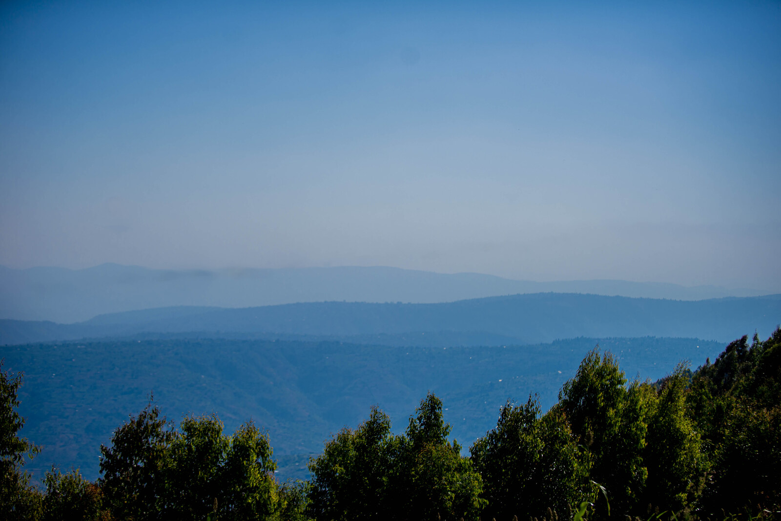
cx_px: 390
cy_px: 260
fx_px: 1519
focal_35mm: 70
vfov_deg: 19.5
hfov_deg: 28.8
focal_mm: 70
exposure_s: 1/4000
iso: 100
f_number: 2.8
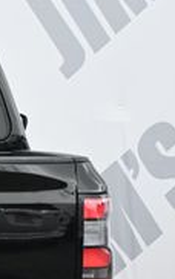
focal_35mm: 209
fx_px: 1591
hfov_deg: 6.1
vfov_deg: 10.0
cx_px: -164
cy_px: 226
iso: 280
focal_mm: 39
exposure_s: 1/250
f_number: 5.6
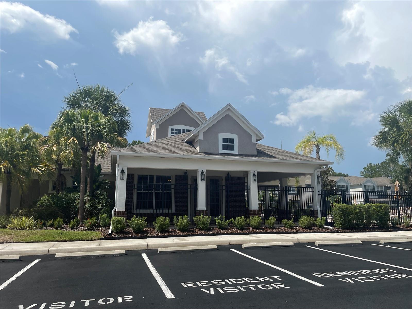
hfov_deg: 67.3
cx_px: 206
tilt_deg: +10.5
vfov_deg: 53.1
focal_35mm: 26
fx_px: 309
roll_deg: -0.5
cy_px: 154
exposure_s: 1/5556
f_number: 1.6
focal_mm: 4.2
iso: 32
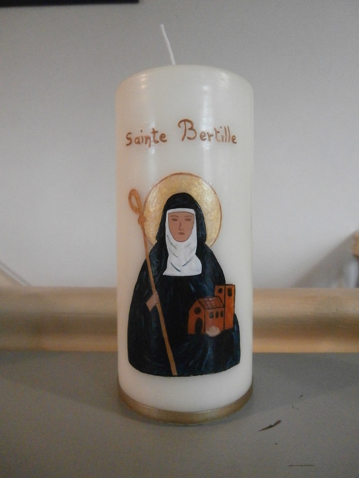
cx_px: 180
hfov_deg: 56.8
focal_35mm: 24
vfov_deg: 71.6
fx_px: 332
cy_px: 239
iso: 800
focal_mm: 4.2
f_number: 3
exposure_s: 1/40
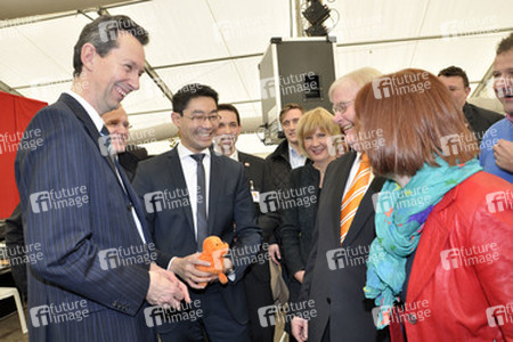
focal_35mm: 27
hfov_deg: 67.4
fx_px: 385
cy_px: 171
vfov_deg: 47.9
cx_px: 256
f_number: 6.3
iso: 400
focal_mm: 18
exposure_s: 1/200
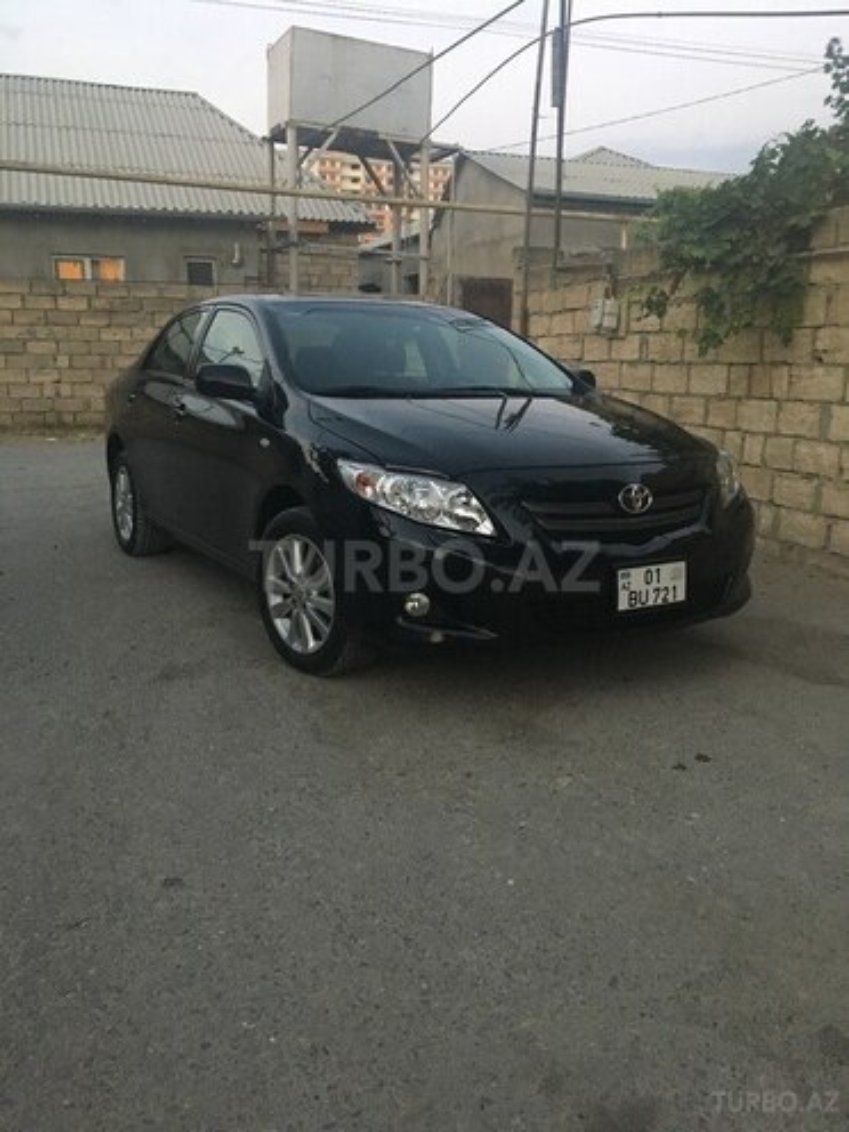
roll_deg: -0.8
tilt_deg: -11.8
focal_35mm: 29
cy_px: 566
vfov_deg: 61.7
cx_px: 424
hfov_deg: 48.2
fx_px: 948
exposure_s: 1/25
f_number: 2.2
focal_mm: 4.15
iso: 200
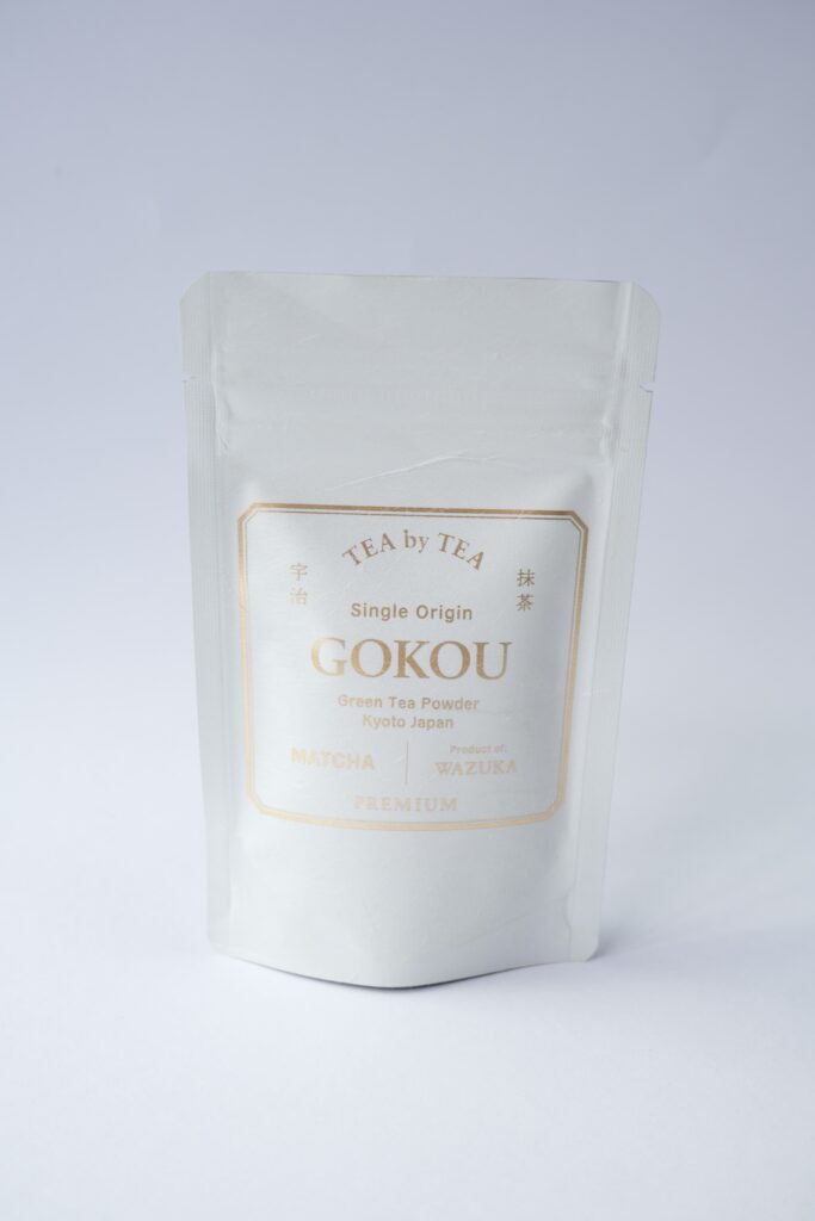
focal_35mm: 41
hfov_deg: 32.6
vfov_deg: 47.4
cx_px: 408
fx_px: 1392
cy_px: 610
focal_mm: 27.1
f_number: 4.4
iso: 160
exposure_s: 1/110
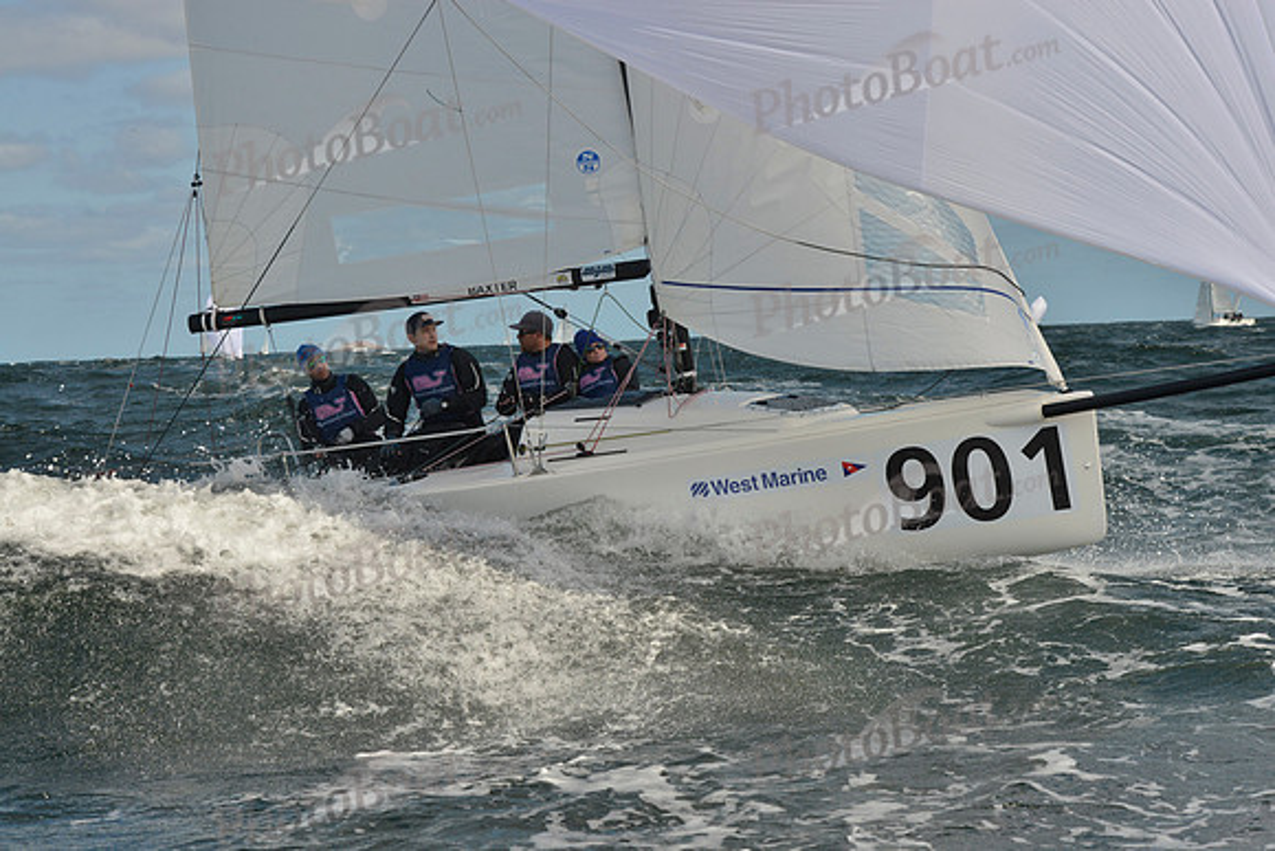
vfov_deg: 17.1
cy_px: 426
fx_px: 2834
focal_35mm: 80
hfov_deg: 25.4
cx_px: 638
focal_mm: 80
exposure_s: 1/1600
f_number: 10
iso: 400
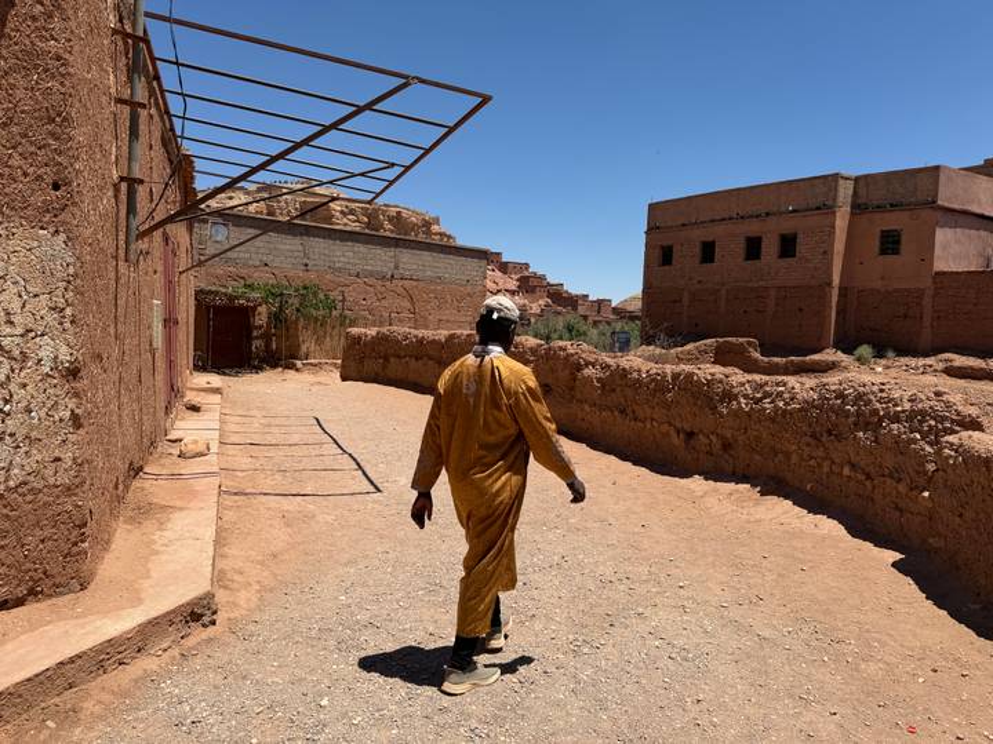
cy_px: 372
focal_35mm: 24
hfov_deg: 71.6
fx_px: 688
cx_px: 496
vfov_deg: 56.8
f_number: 1.78
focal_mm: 6.76
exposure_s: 1/6711
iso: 80
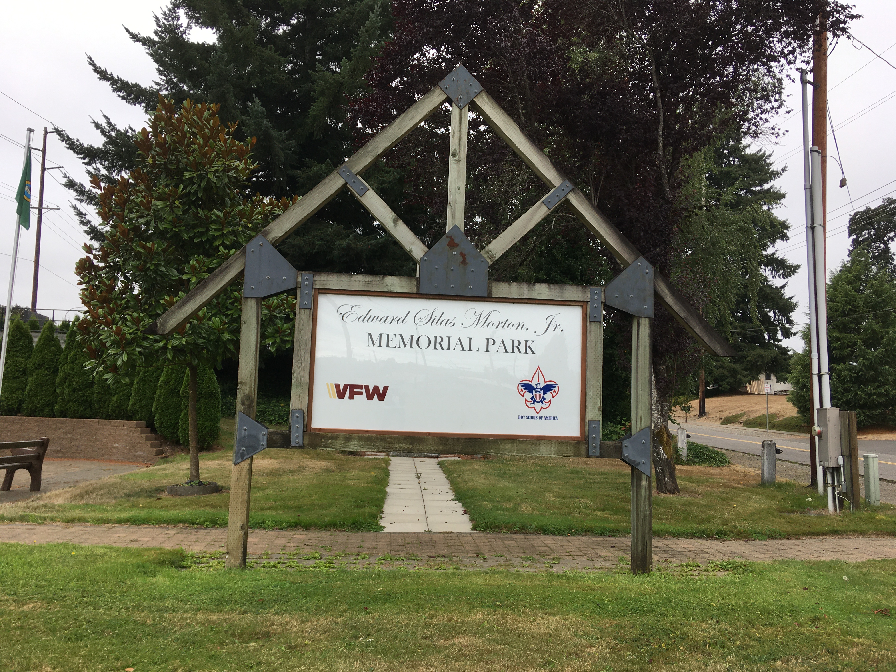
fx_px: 751
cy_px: 336
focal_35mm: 29
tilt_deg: +5.8
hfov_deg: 61.7
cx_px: 448
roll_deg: -1.6
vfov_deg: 48.2
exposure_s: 1/496
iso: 25
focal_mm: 4.15
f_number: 2.2
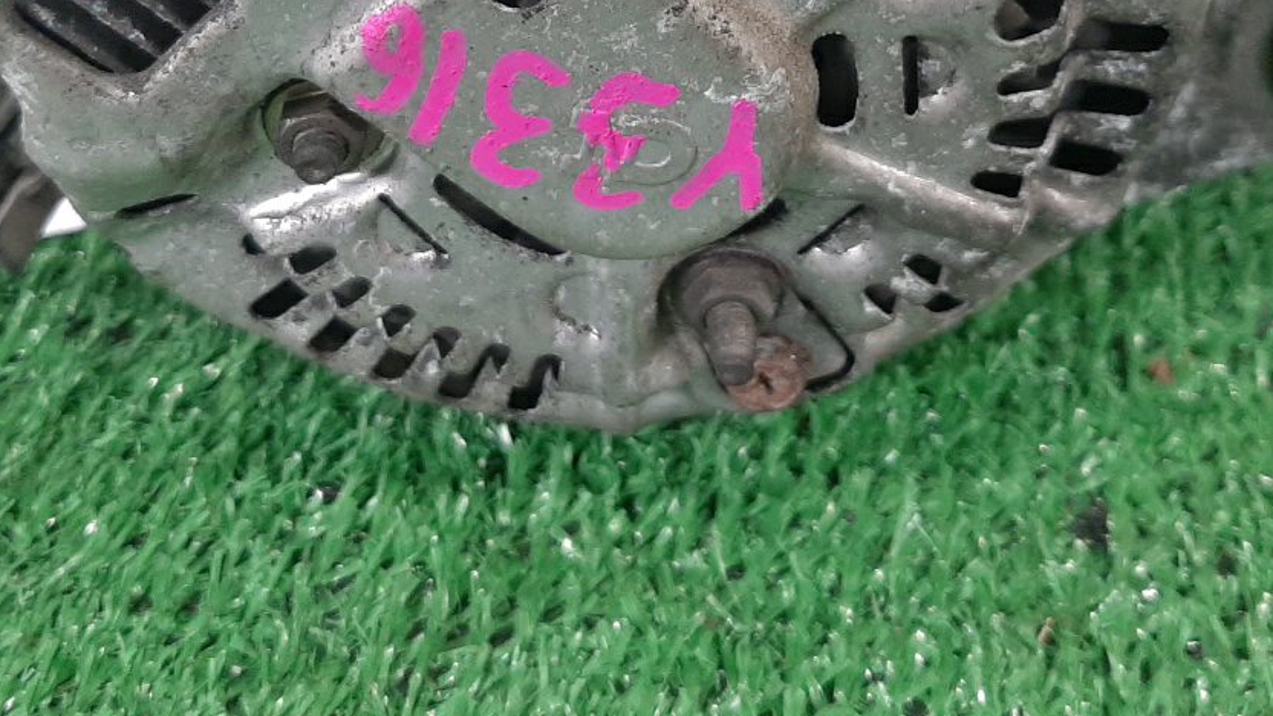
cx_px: 626
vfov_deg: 23.3
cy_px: -14
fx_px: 1654
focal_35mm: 49
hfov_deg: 42.1
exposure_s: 1/50
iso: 215
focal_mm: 3.93
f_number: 1.7
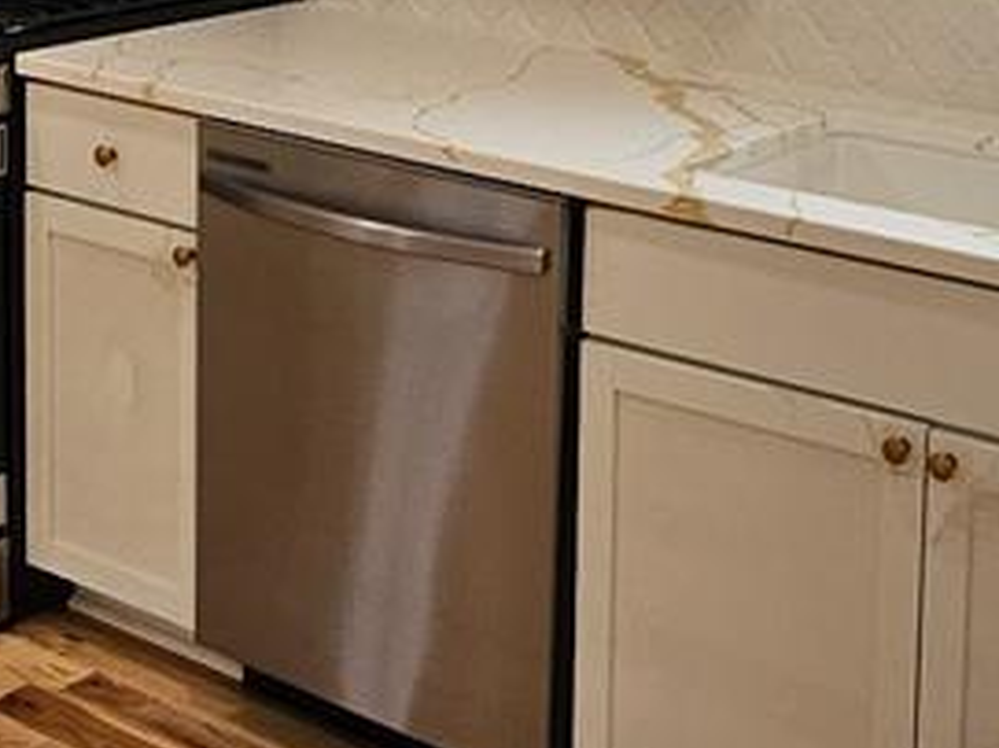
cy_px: -63
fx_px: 1990
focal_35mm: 69
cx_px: 472
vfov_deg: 20.4
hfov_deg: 28.2
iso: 80
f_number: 2.2
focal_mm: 2.2
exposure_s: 1/120
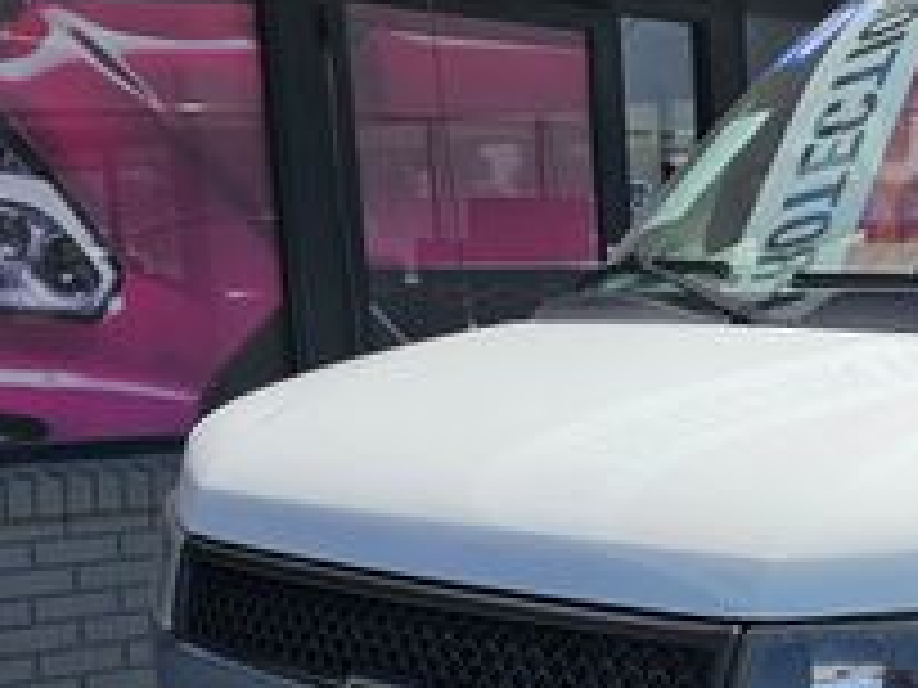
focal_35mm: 72
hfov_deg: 24.4
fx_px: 1909
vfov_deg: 19.9
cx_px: 1112
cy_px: 670
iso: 10
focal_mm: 6.3
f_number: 1.7
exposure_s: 1/1033
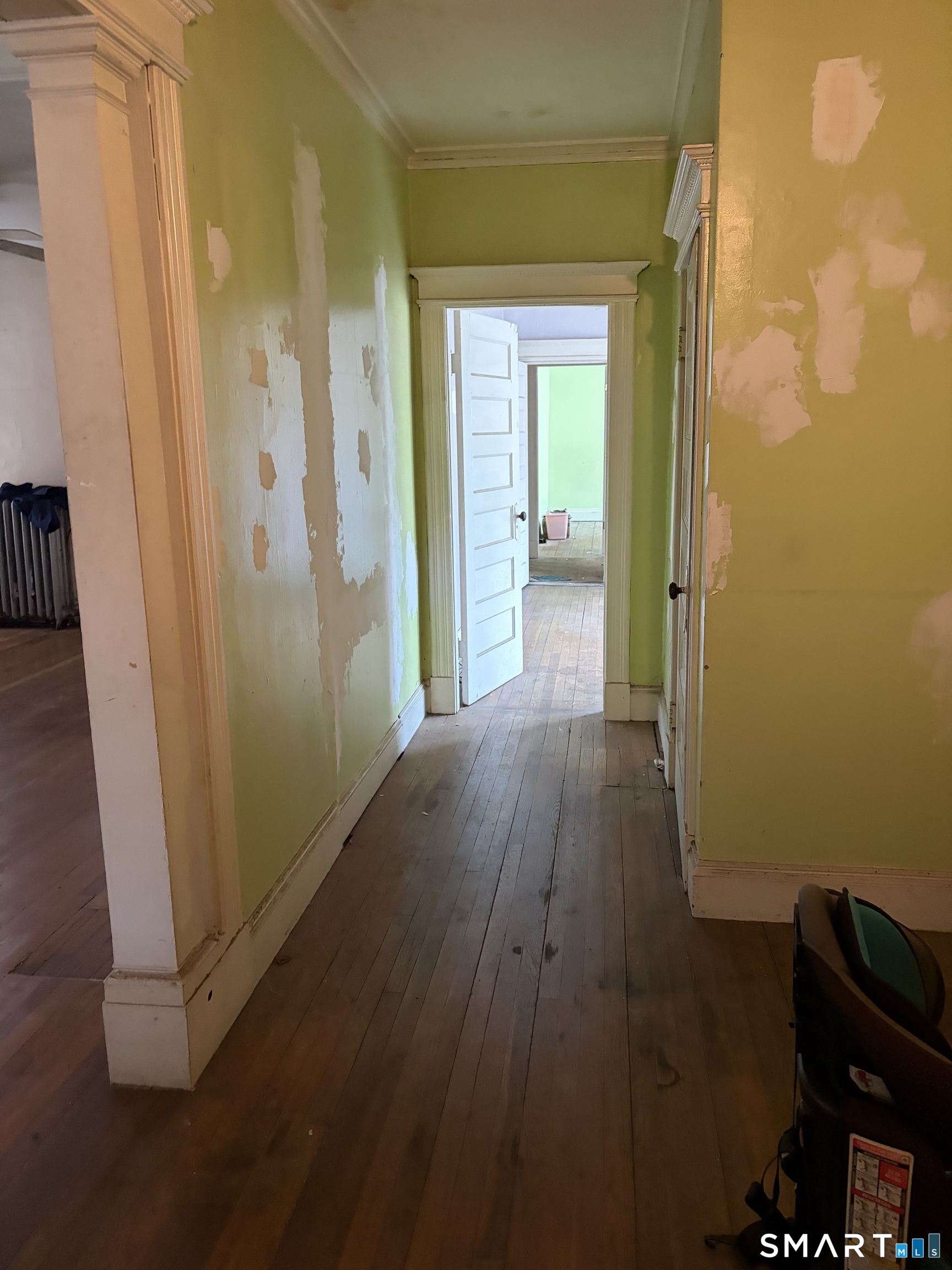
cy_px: 635
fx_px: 953
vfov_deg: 67.3
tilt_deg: -8.2
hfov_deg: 53.1
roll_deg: +2.7
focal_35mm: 26
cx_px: 476
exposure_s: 1/40
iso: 500
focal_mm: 5.96
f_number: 1.6
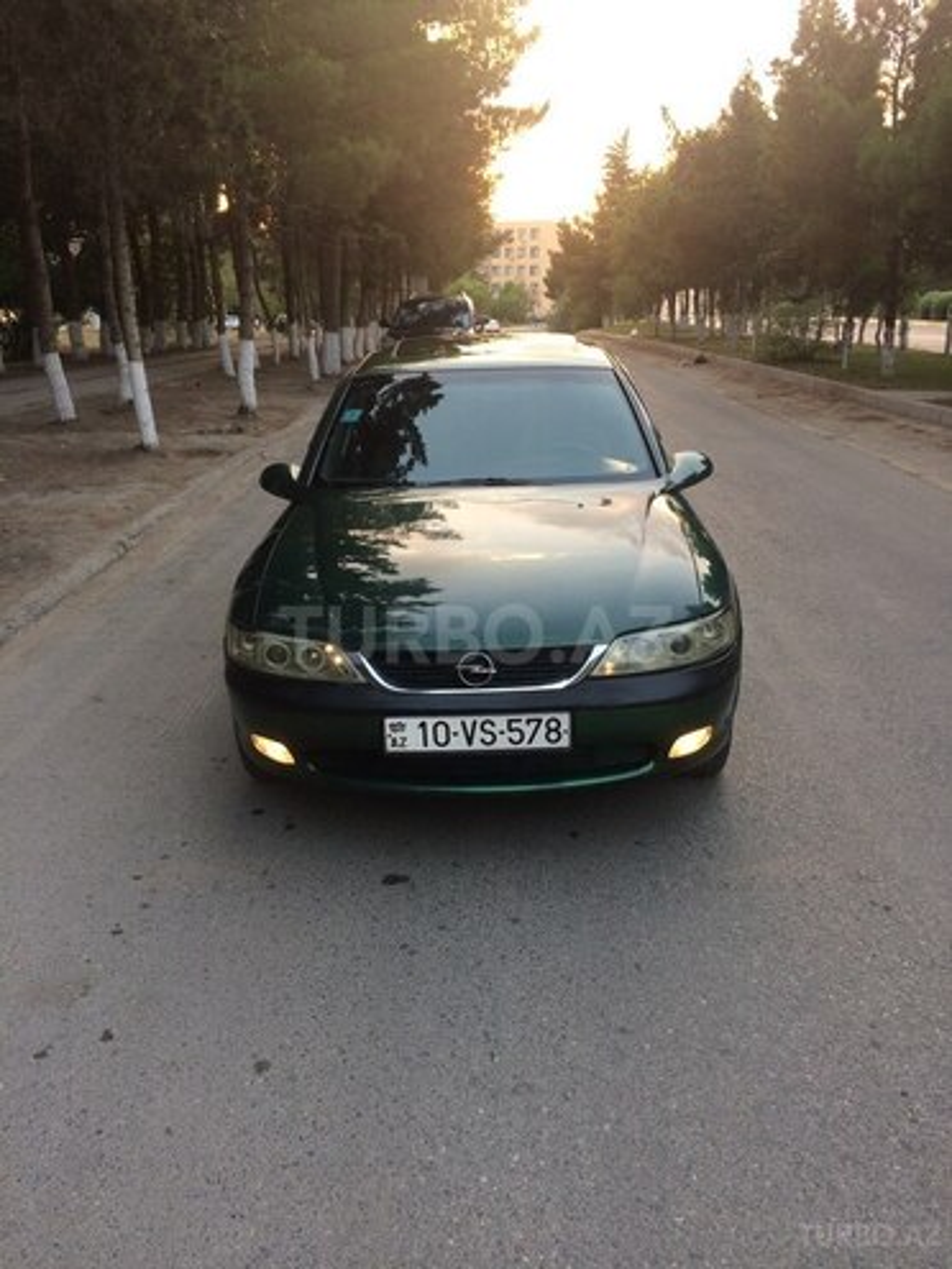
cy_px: 634
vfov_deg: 61.7
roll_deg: +0.7
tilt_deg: -20.3
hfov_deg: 48.2
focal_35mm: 29
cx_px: 476
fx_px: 1063
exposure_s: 1/50
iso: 40
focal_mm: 4.15
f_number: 2.2
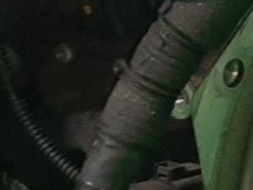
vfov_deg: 7.9
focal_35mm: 187
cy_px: 46
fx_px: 1367
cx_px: 663
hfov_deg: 9.2
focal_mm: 3.93
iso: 175
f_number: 1.7
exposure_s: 1/33
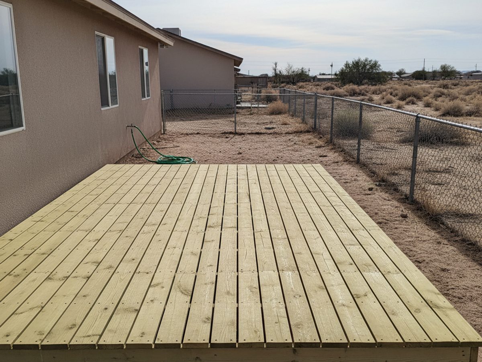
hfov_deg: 67.3
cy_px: 181
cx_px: 241
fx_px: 362
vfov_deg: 53.1
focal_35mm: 26
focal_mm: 5.7
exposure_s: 1/998
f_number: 1.5
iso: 1200
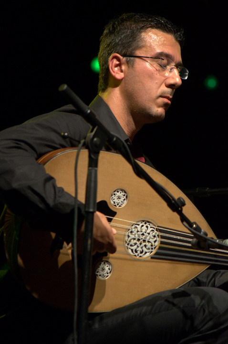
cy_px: 172
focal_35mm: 255
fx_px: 2429
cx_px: 114
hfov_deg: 5.4
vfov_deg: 8.1
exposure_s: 1/640
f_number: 5
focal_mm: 170
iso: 2500
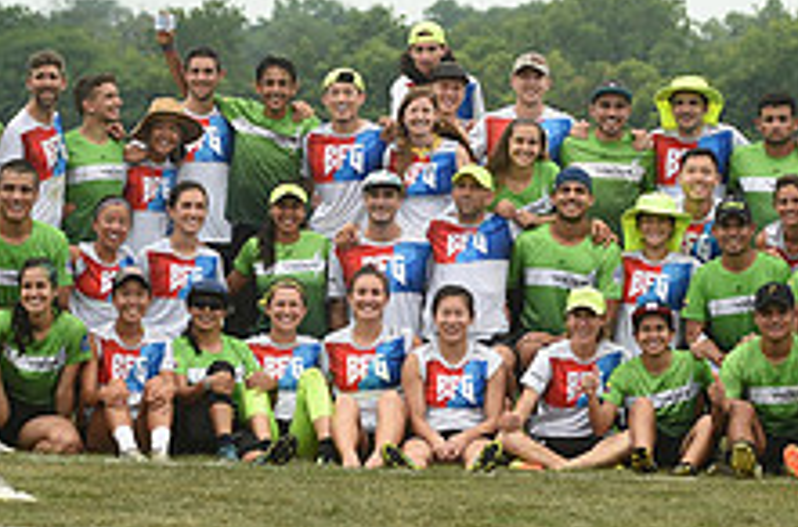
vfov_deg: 7.4
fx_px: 4067
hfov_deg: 11.2
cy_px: 38
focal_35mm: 184
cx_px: 552
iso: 320
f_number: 2.8
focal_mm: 70
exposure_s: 1/2500
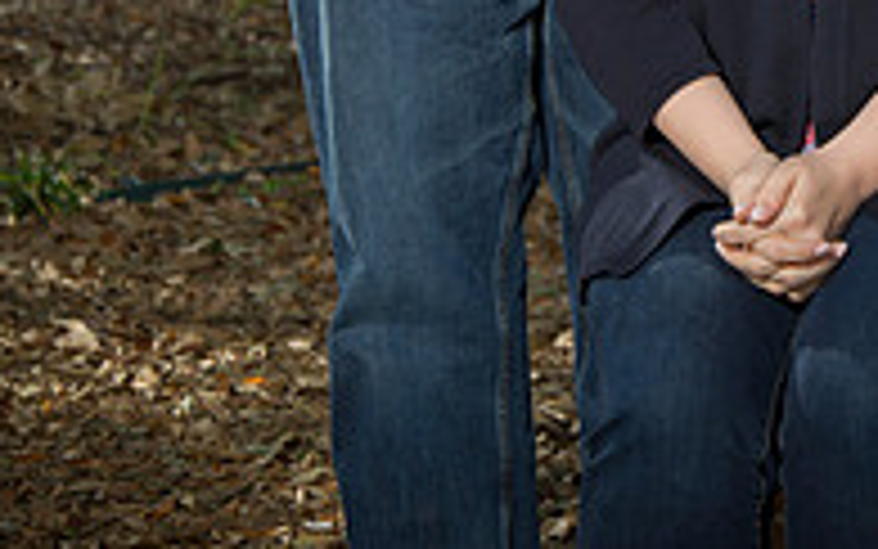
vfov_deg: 4.3
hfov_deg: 6.9
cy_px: -405
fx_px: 7324
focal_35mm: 306
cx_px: 597
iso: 160
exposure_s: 1/125
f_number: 6.3
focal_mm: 130
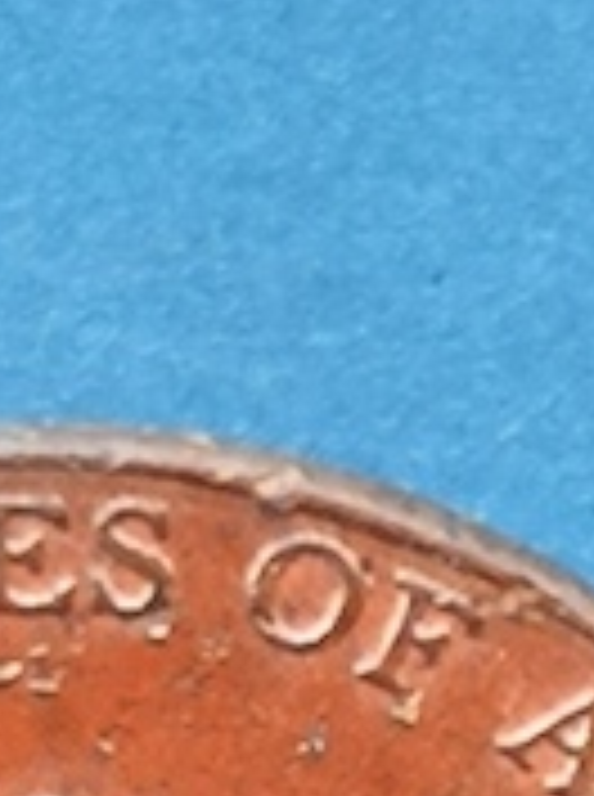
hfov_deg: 3.1
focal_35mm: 485
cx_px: 43
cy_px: 1581
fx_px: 11137
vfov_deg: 4.1
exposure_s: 1/122
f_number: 1.8
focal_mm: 5.58
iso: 50
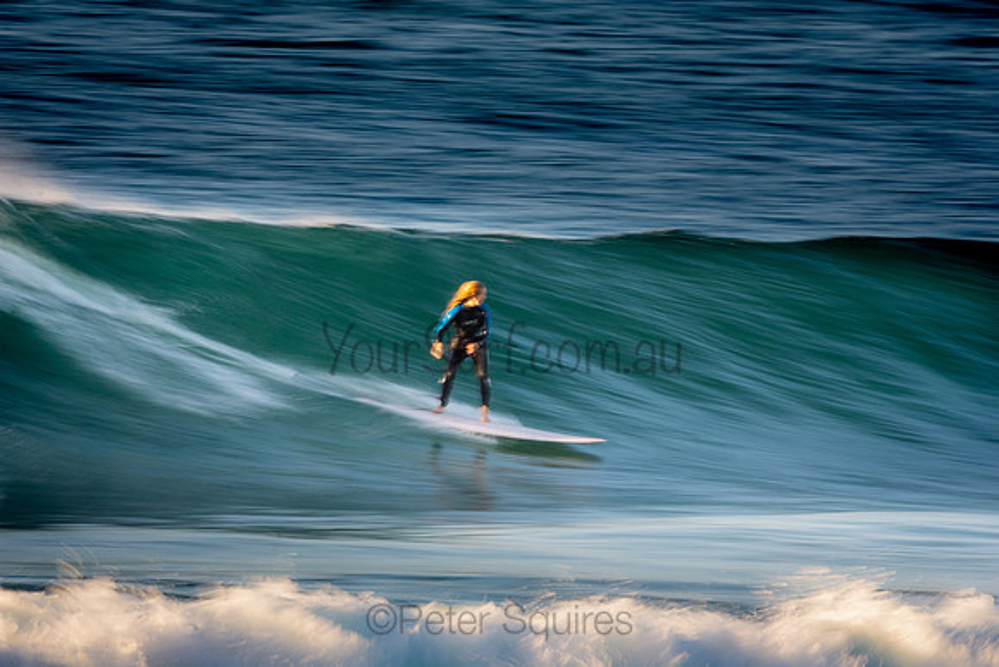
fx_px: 20816
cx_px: 500
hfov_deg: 2.7
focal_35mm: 750
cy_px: 334
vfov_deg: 1.8
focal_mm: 500
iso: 100
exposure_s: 1/20
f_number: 16
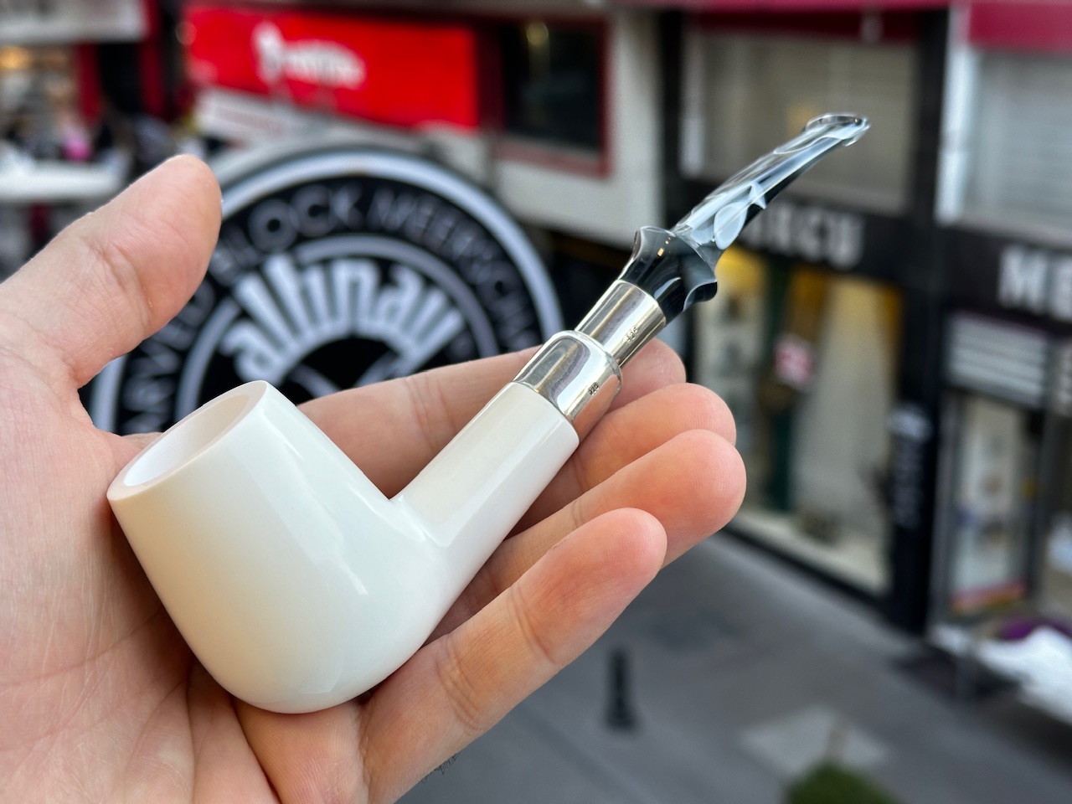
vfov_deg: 30.3
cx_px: 536
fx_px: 1486
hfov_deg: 39.7
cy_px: 402
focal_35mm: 48
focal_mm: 6.86
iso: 50
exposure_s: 1/100
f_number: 1.78
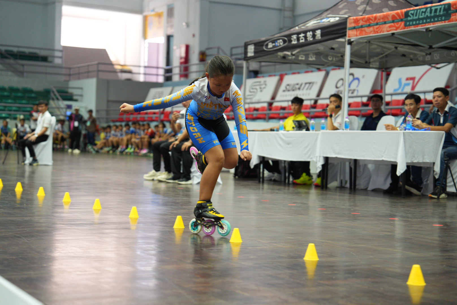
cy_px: 152
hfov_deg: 28.8
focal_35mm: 70
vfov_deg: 19.5
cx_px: 228
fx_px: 889
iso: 1600
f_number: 2.8
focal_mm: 70
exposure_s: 1/400
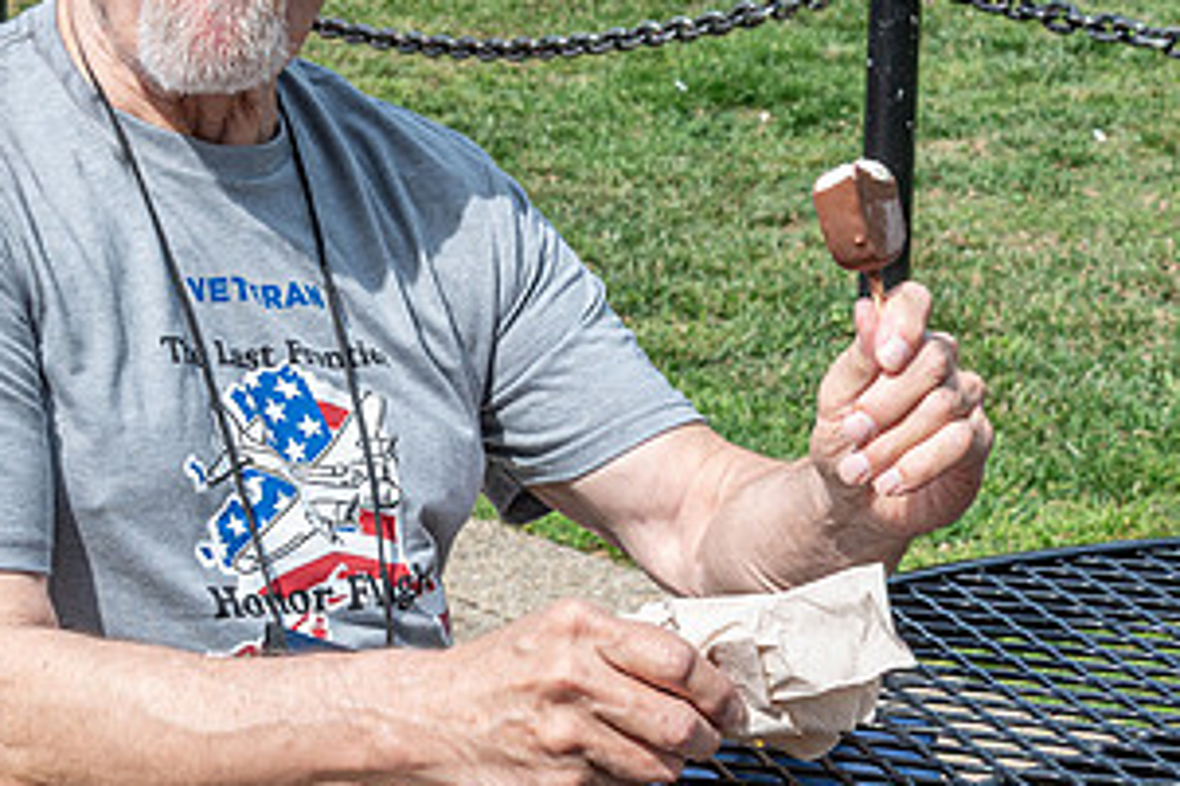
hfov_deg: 18.4
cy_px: 161
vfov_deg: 12.4
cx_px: 248
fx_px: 3603
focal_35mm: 110
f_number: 9
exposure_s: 1/125
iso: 100
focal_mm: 40
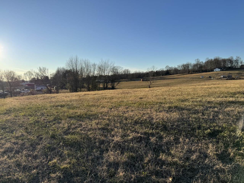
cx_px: 122
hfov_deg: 71.6
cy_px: 92
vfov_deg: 56.8
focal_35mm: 24
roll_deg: +1.2
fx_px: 169
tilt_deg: -4.1
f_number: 1.78
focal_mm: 6.76
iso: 80
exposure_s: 1/4049
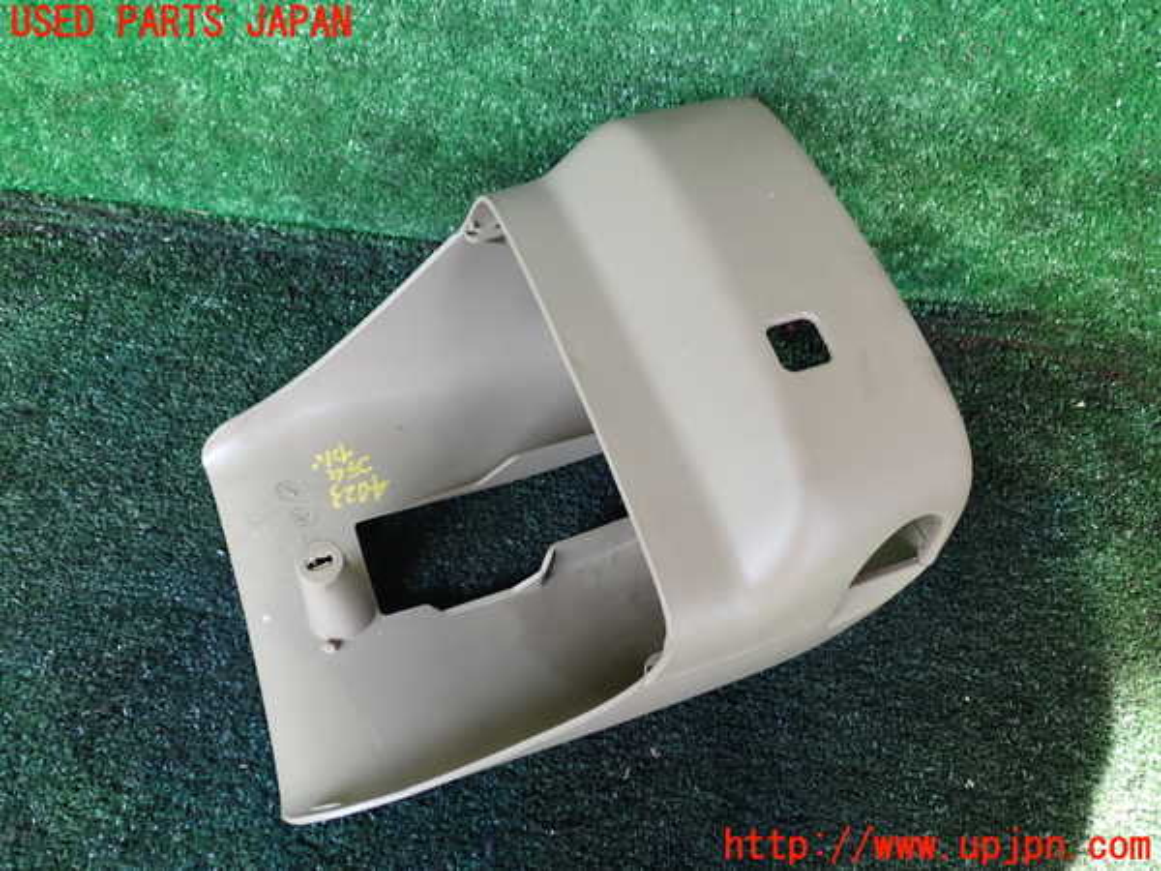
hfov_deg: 60.0
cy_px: 436
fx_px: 1006
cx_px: 580
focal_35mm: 30
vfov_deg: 46.8
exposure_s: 1/60
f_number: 2.3
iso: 125
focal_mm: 5.4
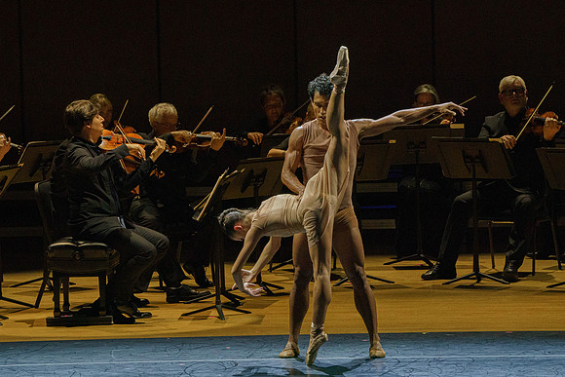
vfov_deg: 4.2
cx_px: 263
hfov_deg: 6.4
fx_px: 5081
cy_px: 168
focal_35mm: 324
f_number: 14
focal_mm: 256
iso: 4000
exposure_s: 1/250
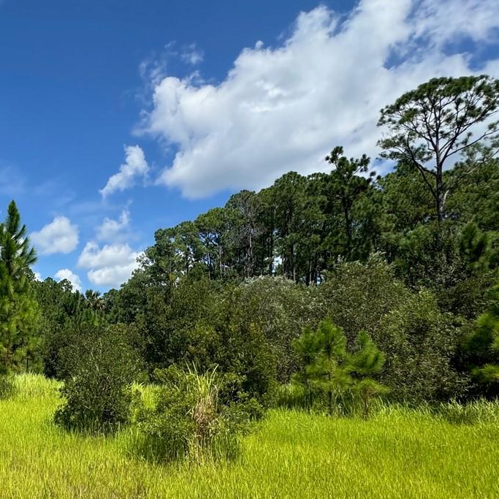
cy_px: 328
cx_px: 30
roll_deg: -1.9
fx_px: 473
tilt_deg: +6.2
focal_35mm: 29
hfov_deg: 48.4
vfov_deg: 54.6
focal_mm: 2.22
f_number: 2.2
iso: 50
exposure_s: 1/1880
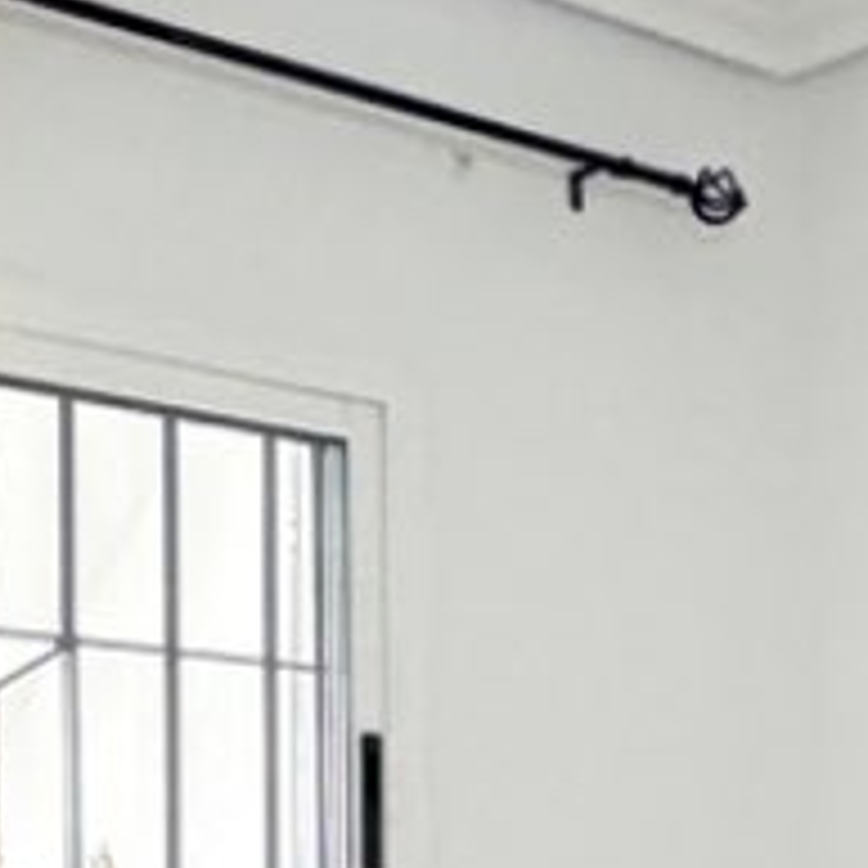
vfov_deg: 17.0
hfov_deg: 16.6
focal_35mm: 96
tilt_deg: -1.6
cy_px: 1154
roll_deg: +0.8
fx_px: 2723
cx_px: 1259
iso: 640
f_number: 2.2
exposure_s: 1/50
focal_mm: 2.22
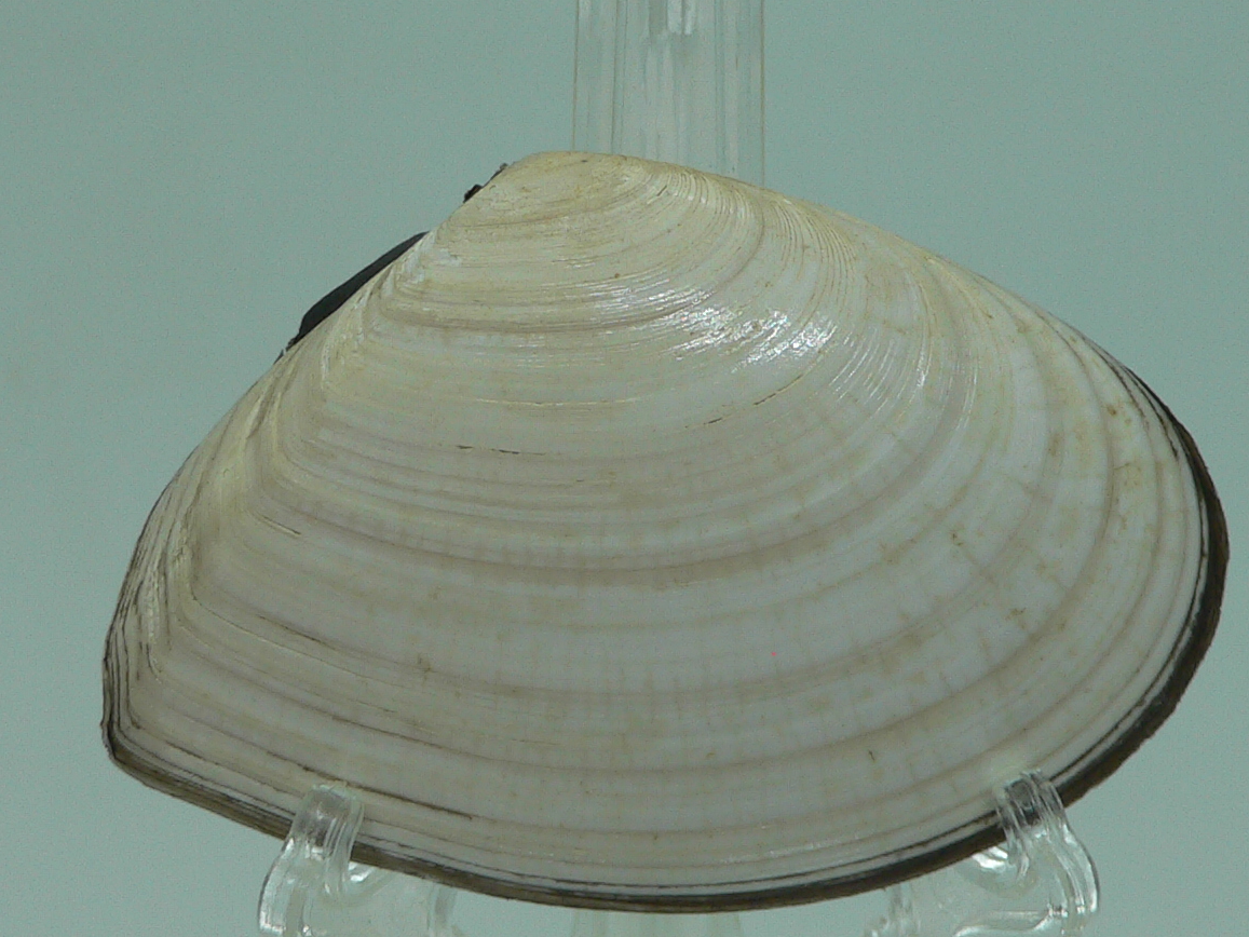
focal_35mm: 61
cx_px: 652
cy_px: 493
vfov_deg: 24.0
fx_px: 2201
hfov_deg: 31.7
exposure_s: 1/60
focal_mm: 4.6
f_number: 2.8
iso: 80
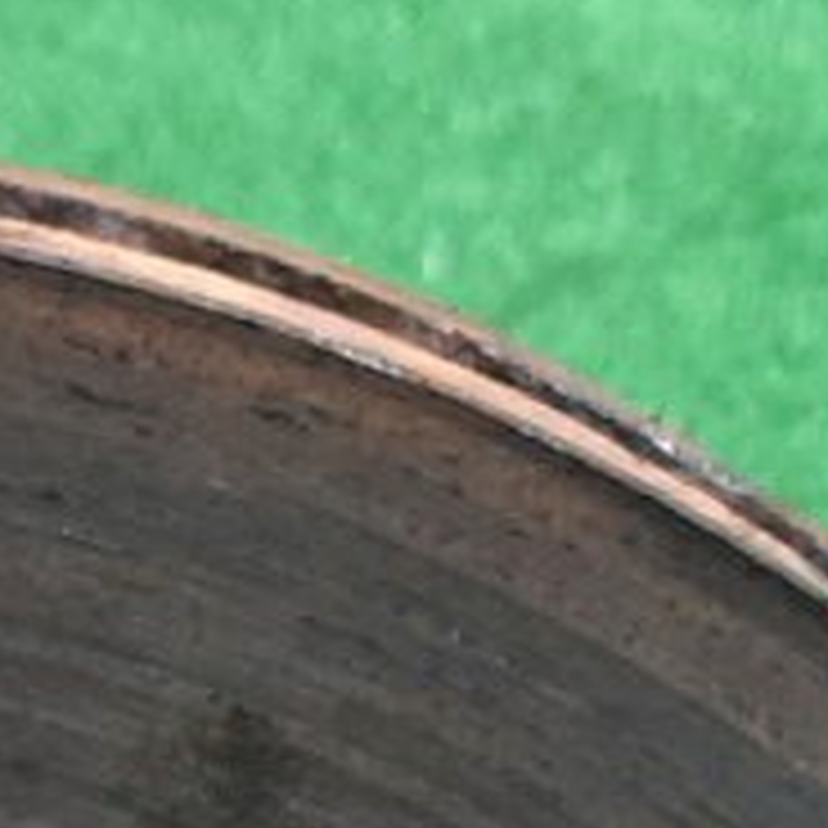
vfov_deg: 8.9
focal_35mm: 173
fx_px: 4682
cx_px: -477
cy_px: 2182
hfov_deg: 9.8
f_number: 2
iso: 464
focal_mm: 4.6
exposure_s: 1/25
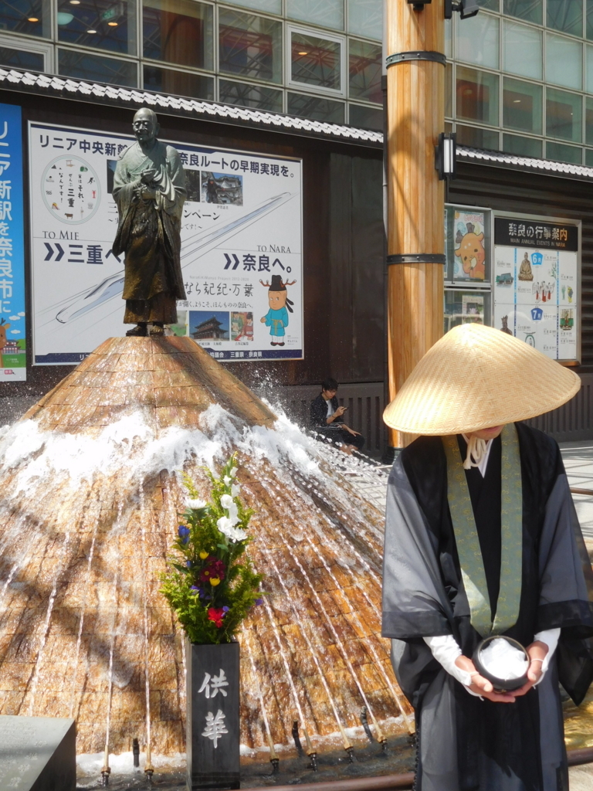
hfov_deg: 29.1
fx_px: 1142
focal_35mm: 50
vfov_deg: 38.2
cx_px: 296
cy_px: 396
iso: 125
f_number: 4.1
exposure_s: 1/400
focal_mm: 8.9
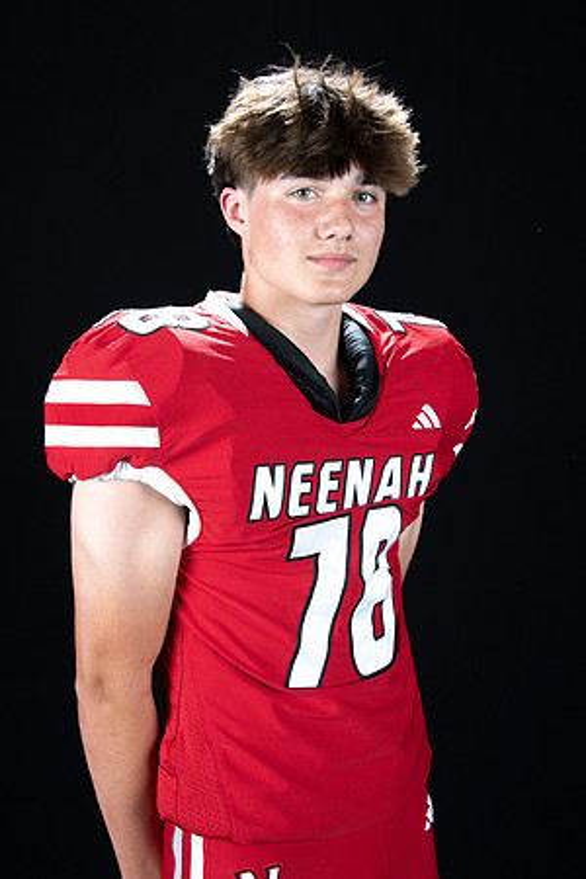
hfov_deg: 23.4
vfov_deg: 34.5
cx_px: 293
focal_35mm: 58
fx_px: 1416
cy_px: 440
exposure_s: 1/160
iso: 320
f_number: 9
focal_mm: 58
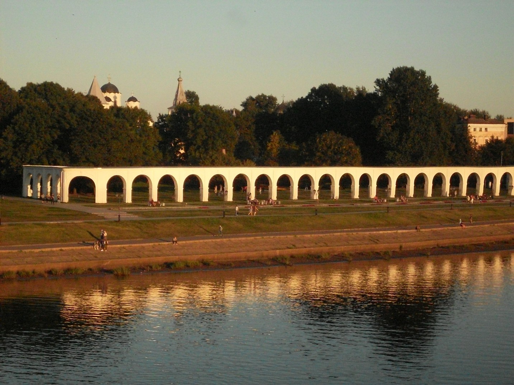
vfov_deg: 14.4
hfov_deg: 19.1
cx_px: 257
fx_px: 1530
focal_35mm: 103
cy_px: 192
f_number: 4.8
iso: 400
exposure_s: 1/1500
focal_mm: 17.1
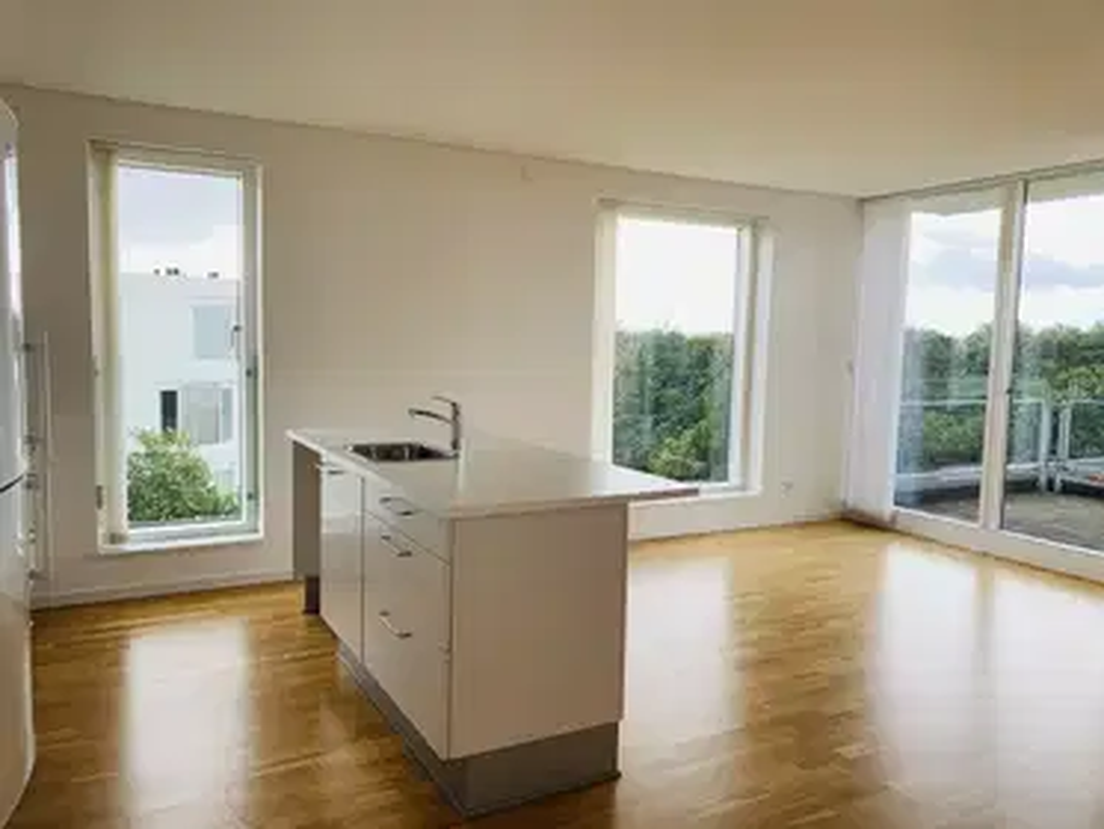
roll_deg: -1.1
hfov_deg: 67.3
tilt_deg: -7.1
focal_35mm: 26
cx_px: 552
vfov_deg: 53.1
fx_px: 829
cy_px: 414
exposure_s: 1/121
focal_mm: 4.25
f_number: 1.8
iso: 25
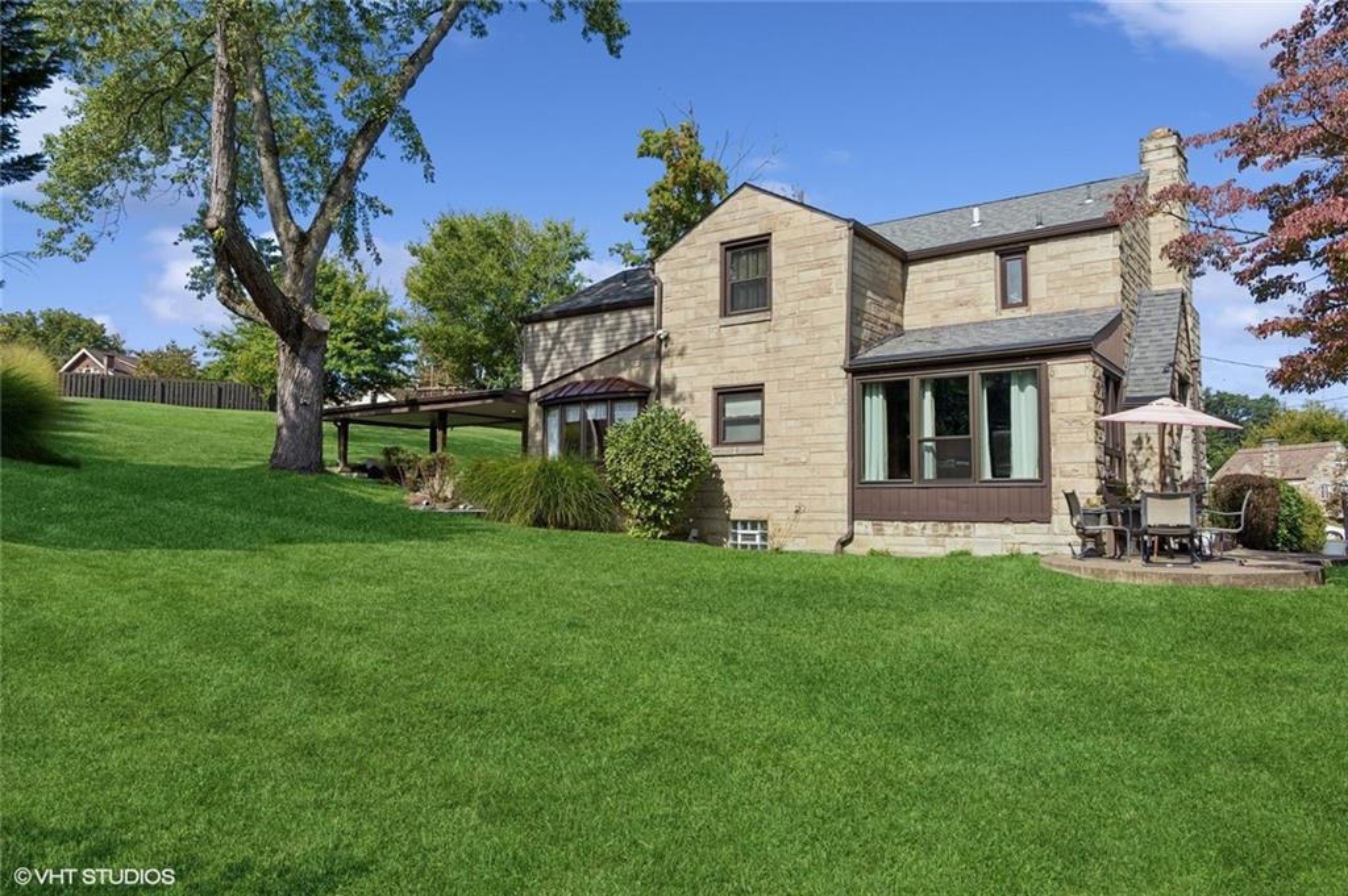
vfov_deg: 56.1
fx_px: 842
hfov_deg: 77.4
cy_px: 448
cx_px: 674
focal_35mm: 22
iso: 100
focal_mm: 15
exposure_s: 1/320
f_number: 8
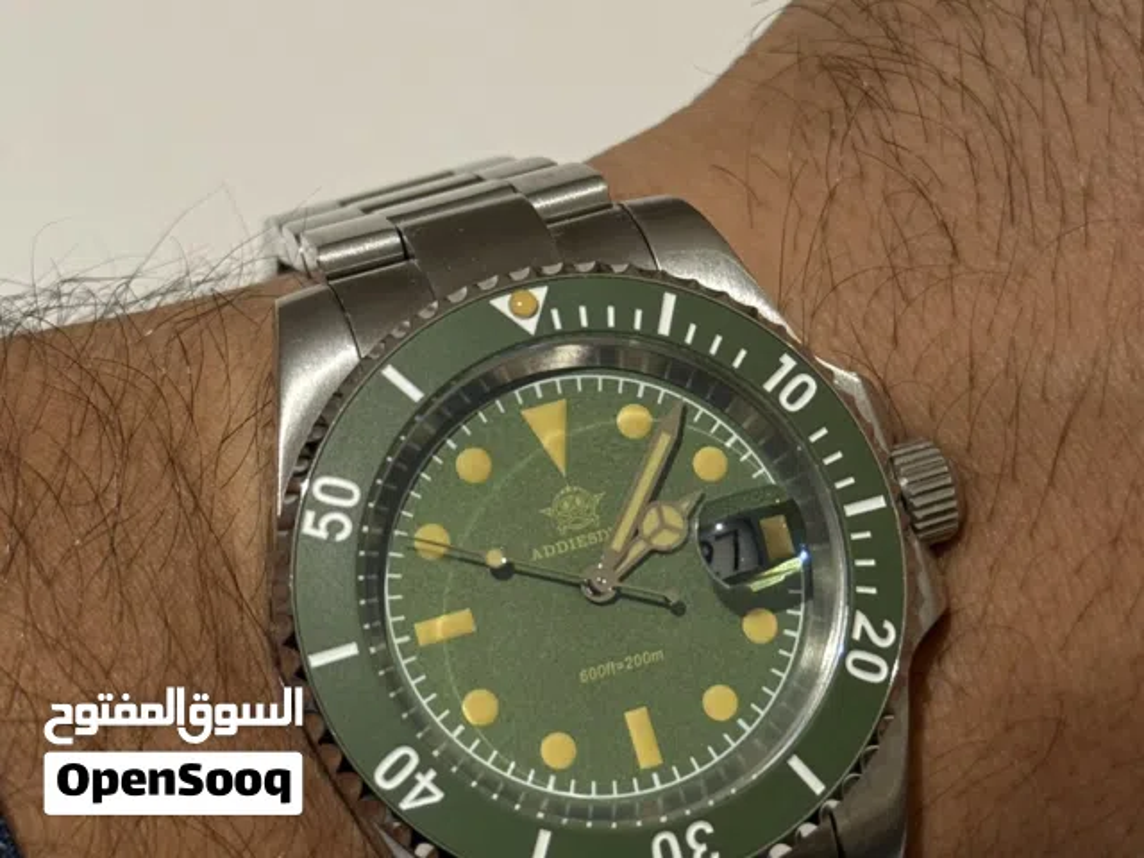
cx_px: 572
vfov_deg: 30.3
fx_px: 1586
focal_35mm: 48
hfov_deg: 39.7
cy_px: 429
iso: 250
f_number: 1.78
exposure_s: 1/33
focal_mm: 6.76
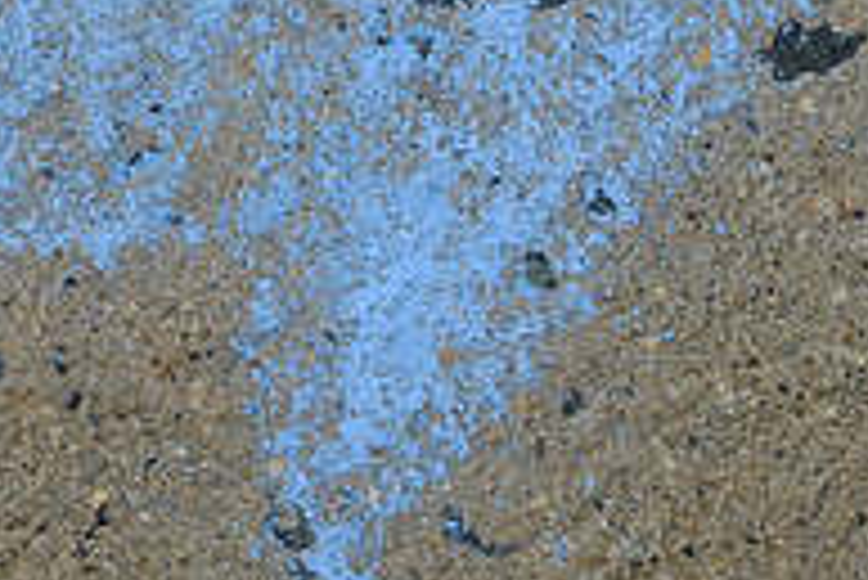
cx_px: 324
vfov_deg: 8.1
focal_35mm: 168
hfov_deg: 12.2
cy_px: -155
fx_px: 4054
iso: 400
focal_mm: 37.4
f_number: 22
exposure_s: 1/27
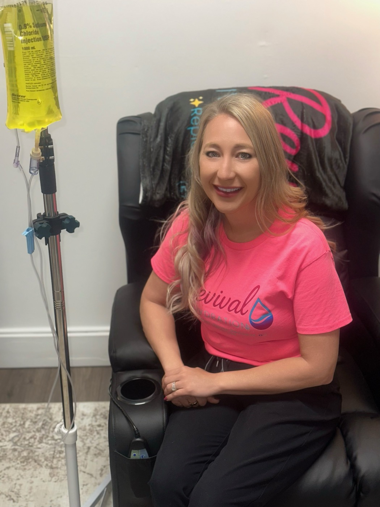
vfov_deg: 39.7
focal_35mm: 48
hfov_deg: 30.3
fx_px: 703
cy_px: 254
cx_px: 190
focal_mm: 6.86
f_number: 1.78
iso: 40
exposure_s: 1/21
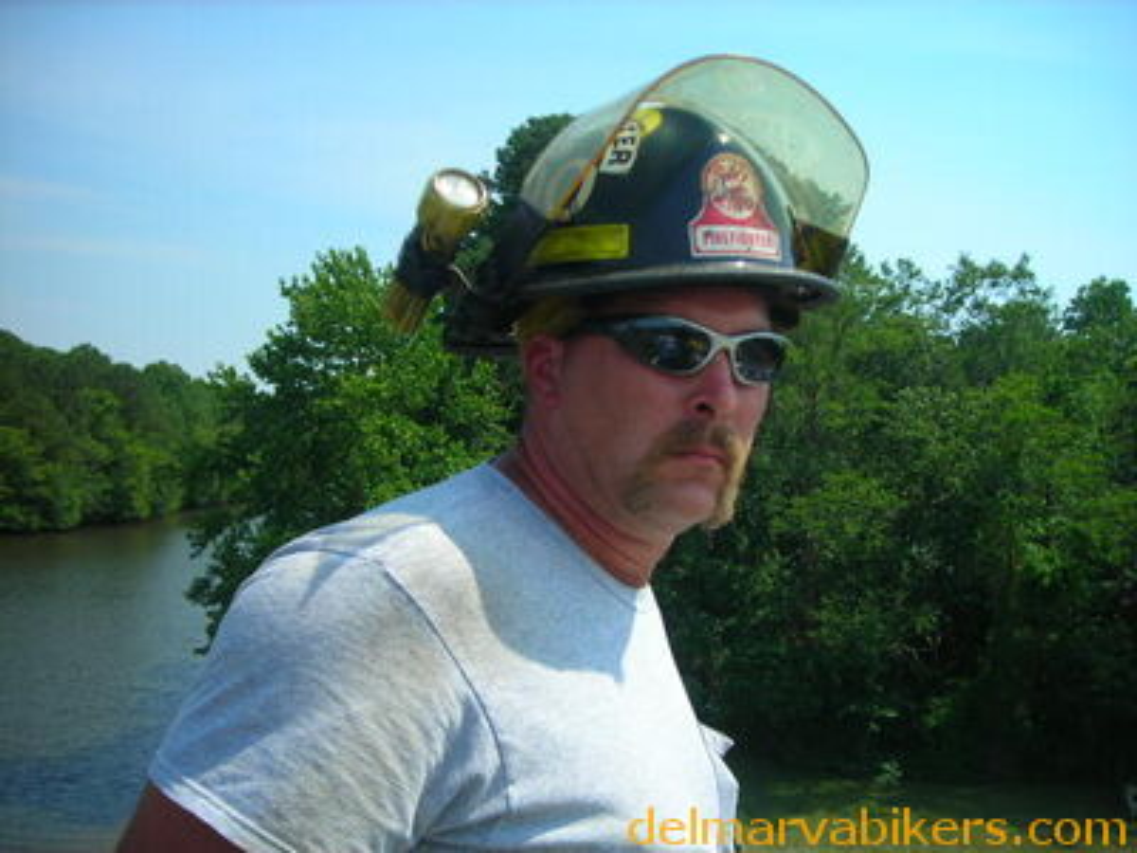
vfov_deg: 37.7
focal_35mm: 38
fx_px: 1248
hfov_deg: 49.0
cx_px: 568
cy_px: 426
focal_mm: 6.3
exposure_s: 1/143
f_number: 6.4
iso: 50
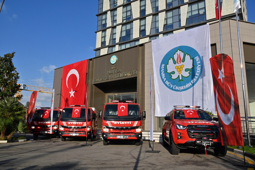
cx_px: 128
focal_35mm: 30
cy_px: 85
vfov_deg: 43.6
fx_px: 212
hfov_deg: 62.0
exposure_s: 1/1000
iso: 800
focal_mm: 30
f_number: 16
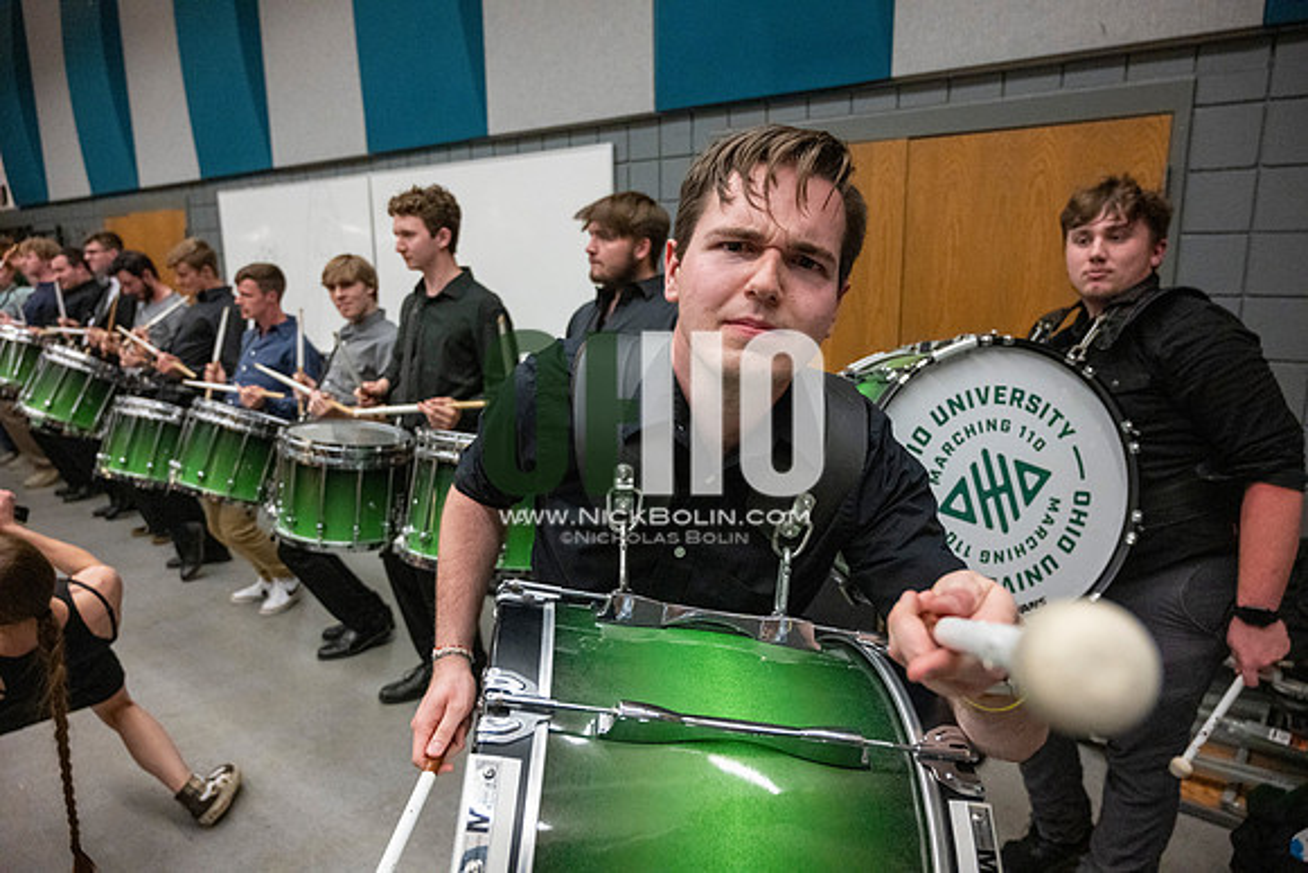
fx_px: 872
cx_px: 654
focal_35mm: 24
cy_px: 436
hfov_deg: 73.7
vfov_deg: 53.2
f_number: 4
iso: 10000
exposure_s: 1/500
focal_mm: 24
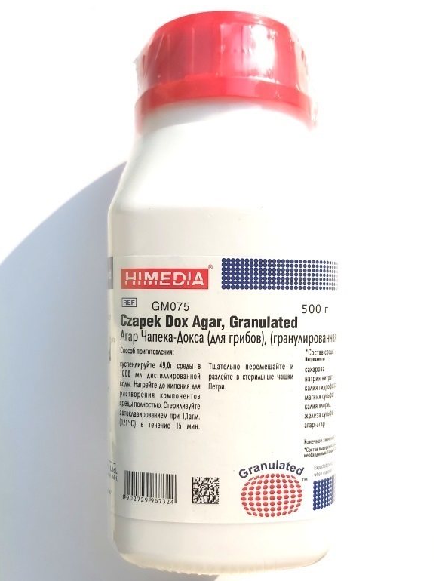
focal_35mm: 27
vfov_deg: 65.3
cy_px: 295
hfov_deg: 51.4
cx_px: 224
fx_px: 453
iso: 64
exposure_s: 1/1930
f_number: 1.7
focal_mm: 3.92
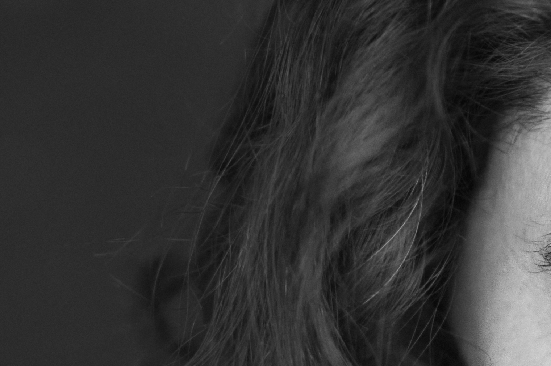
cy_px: 463
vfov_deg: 4.0
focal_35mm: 338
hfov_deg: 6.1
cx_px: 501
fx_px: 5170
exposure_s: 1/400
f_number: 1.4
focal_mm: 85
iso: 1000
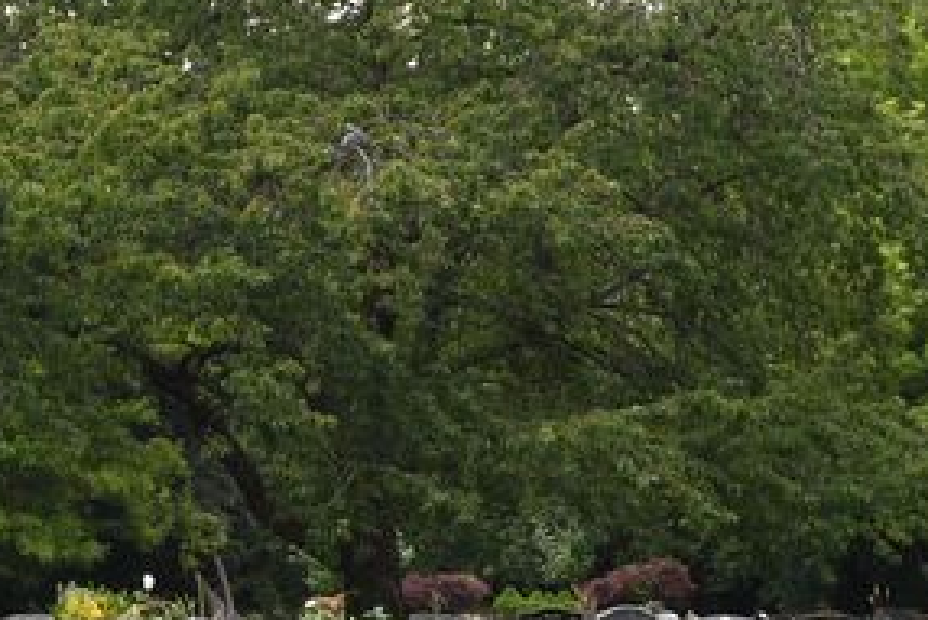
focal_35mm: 140
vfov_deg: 9.8
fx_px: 3611
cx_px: -516
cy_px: 105
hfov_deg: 13.7
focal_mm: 27
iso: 160
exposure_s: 1/500
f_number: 4
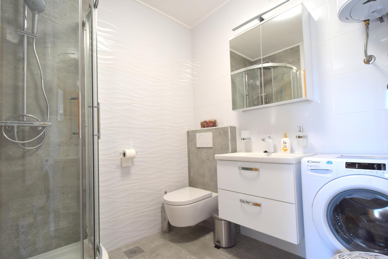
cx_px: 194
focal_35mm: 15
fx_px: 162
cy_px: 130
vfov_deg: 77.3
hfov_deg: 100.4
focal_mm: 10
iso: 400
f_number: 4.5
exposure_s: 1/80
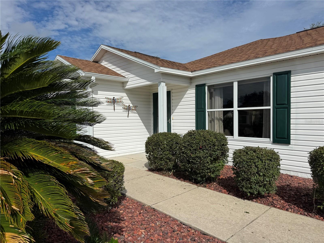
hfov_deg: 71.6
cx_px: 162
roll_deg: +0.5
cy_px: 122
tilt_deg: -1.6
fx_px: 225
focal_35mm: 24
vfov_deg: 56.8
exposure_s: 1/12346
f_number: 1.78
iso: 80
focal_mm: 6.76
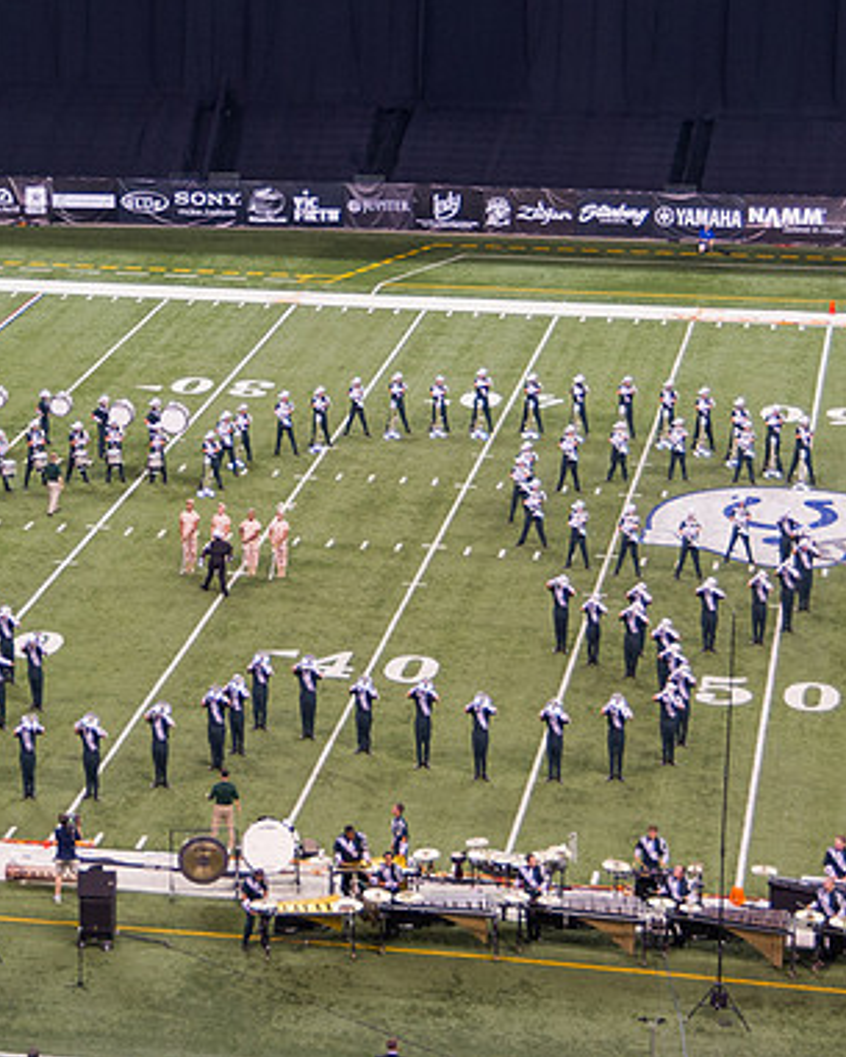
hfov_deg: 15.2
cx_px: 296
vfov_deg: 19.0
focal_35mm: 101
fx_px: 3160
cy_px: 396
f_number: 4.8
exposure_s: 1/200
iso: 800
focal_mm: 52
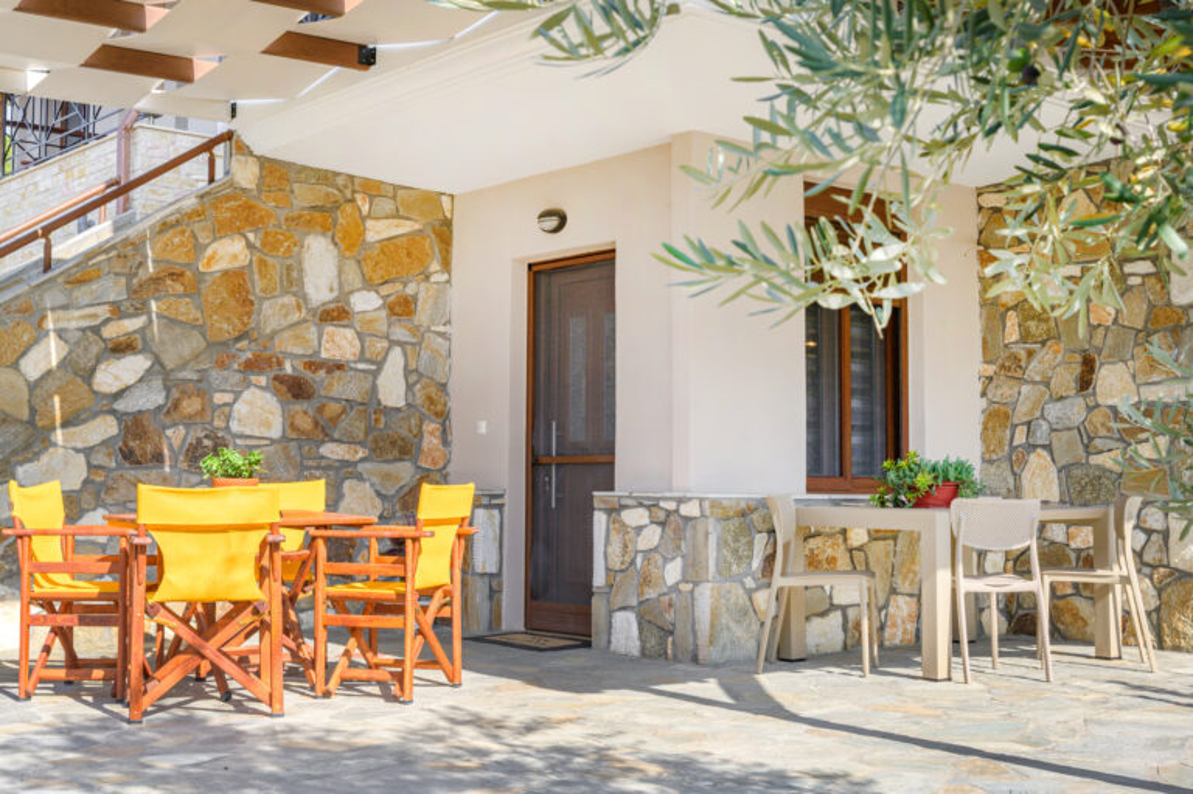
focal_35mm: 46
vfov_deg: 29.2
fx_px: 1523
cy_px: 397
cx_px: 596
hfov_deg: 42.8
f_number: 10
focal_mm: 46
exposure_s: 1/320
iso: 250
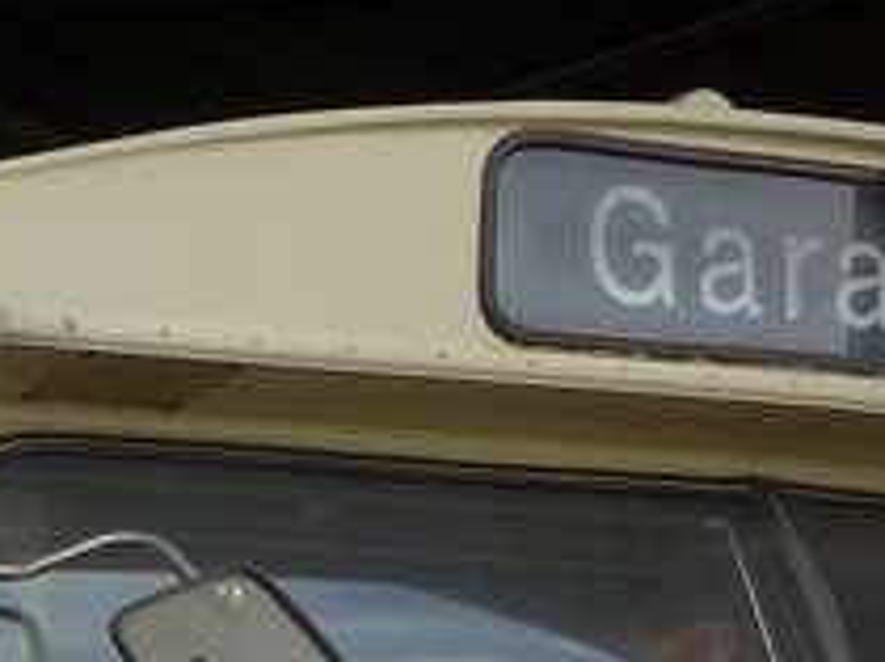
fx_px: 4239
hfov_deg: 9.9
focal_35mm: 166
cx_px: -1496
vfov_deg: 8.7
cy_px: 1041
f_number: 2.8
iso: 80
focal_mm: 6
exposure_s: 1/500
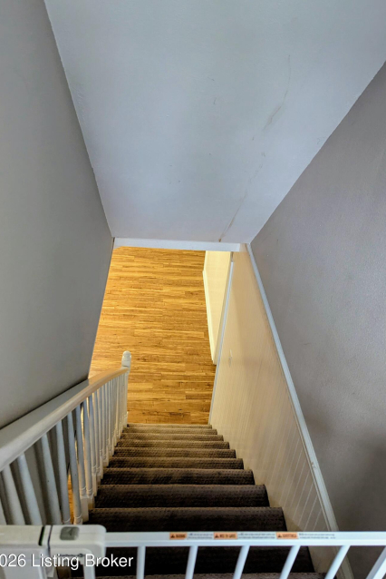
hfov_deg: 49.6
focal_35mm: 26
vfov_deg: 69.4
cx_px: 201
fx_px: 418
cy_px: 287
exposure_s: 1/118
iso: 625
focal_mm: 6.81
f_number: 1.85
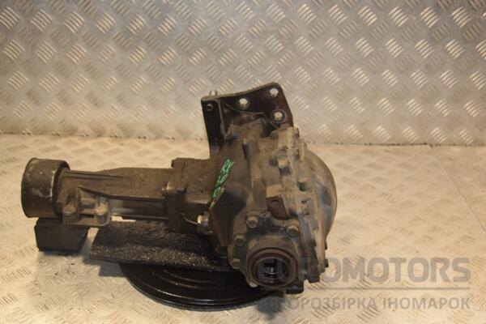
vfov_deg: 28.1
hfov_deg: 41.1
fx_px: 648
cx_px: 243
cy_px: 162
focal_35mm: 48
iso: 800
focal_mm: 32
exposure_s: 1/160
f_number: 5
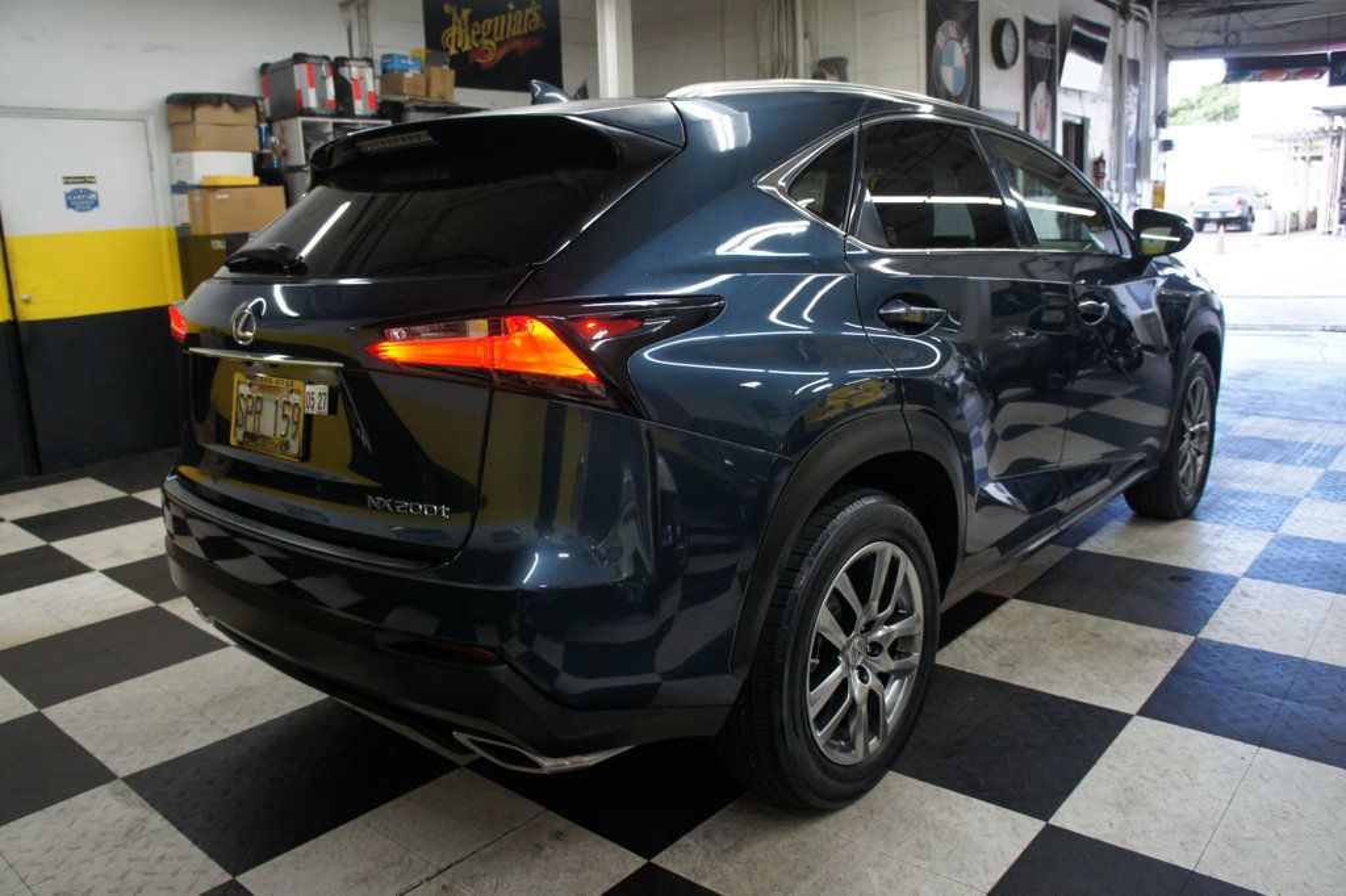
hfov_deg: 67.4
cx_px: 673
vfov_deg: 47.9
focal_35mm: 27
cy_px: 448
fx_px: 1009
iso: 500
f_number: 3.5
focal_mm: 18
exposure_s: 1/80
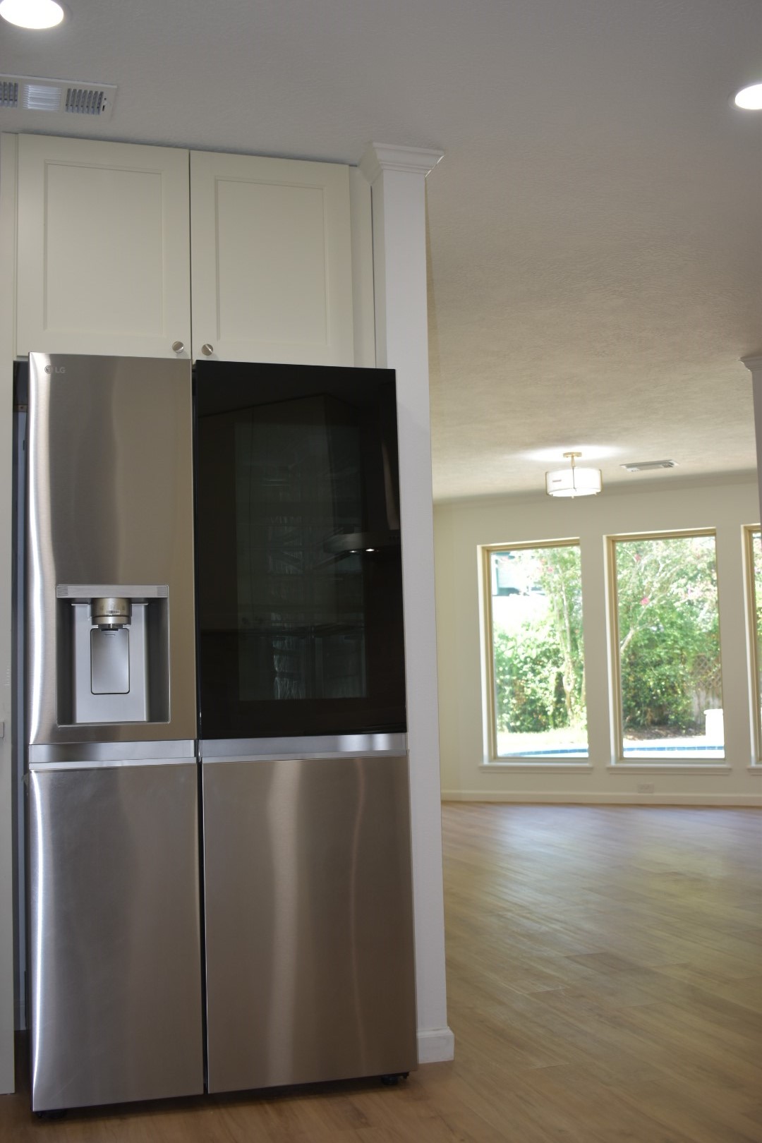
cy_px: 572
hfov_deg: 34.2
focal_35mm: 39
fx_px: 1238
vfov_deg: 49.6
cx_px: 381
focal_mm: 26
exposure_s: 1/50
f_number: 4
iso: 200
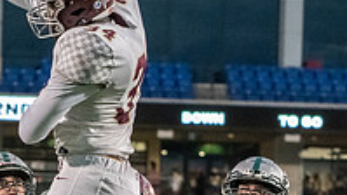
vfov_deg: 3.1
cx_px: 10
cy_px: 358
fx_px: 3626
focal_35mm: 394
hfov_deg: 5.5
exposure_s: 1/800
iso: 8000
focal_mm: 100
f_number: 4.5
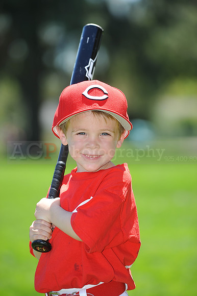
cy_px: 148
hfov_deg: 6.9
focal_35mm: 200
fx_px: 1644
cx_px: 98
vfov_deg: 10.3
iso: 200
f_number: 4.5
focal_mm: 200
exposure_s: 1/500
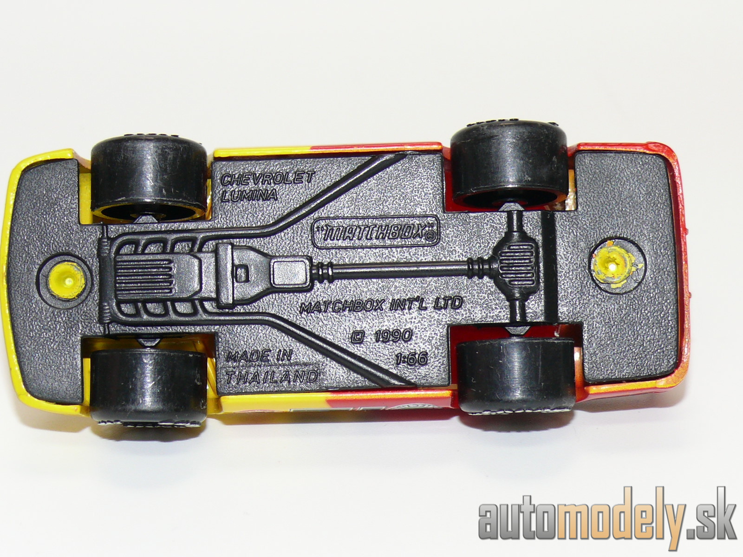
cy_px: 278
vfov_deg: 13.2
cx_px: 372
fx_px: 2404
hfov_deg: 17.6
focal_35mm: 112
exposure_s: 1/30
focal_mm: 14.2
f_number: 4
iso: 100
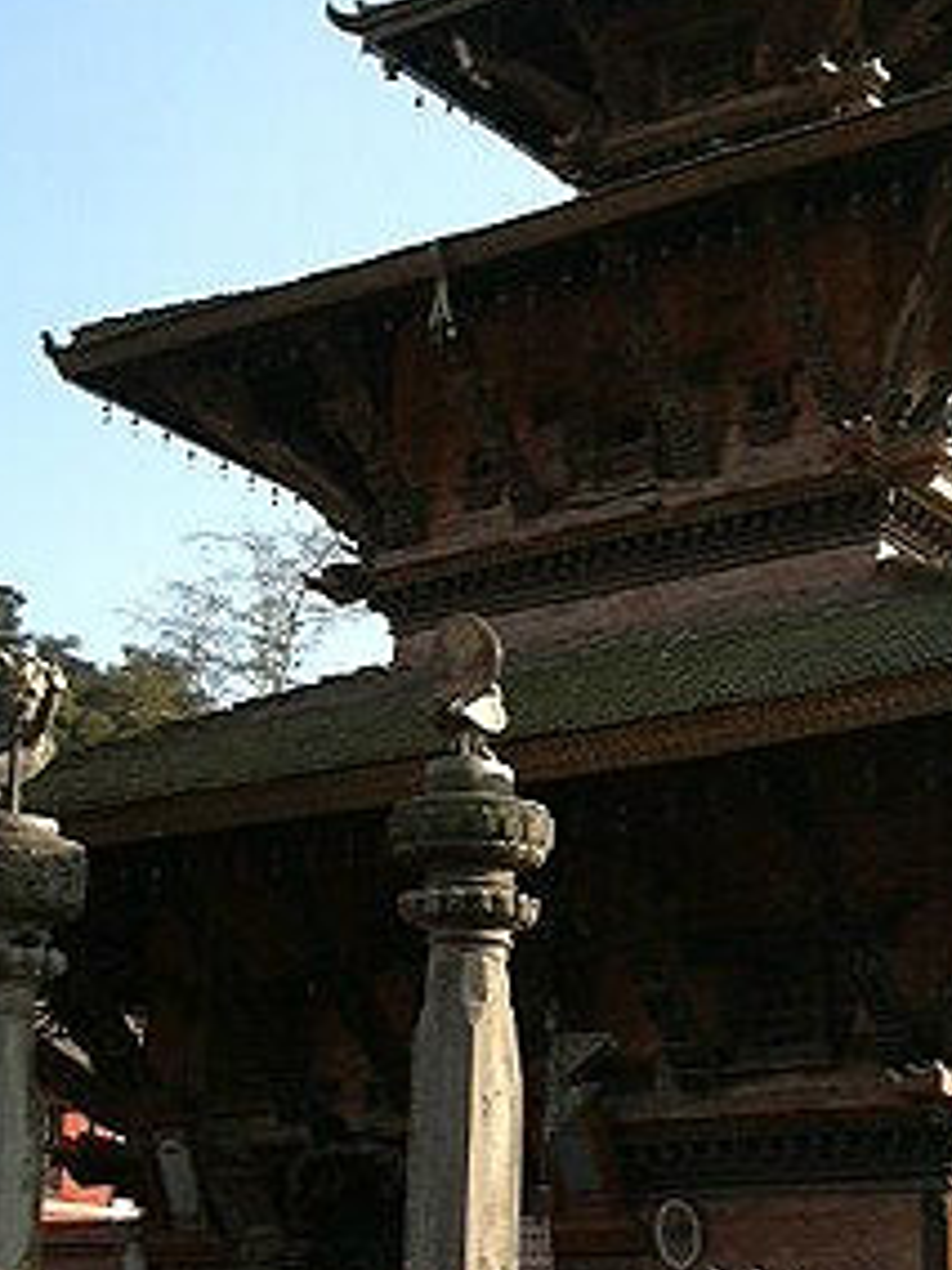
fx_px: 2347
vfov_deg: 30.2
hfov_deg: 22.5
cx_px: 818
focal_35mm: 64
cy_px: 742
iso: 100
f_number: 2.8
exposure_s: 1/523
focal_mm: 5.4
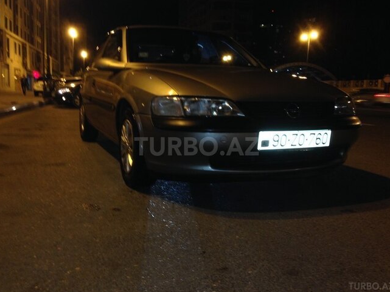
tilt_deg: -6.6
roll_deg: -2.6
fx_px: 383
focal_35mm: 34
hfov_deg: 54.0
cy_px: 146
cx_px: 197
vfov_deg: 41.8
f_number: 2.4
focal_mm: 4.12
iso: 100
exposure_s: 1/17
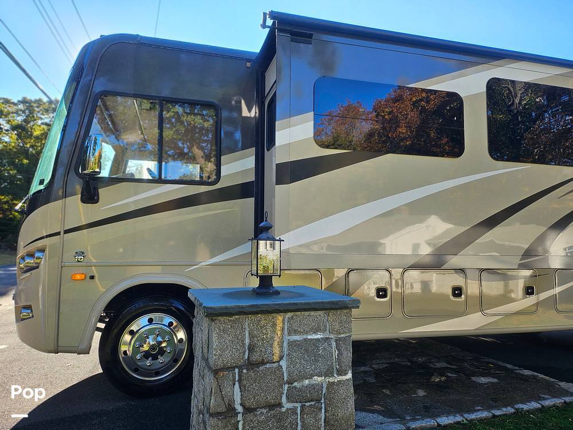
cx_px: 286
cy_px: 215
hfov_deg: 71.6
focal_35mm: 24
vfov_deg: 56.8
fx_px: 397
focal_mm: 5
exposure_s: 1/748
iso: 50
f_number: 1.8
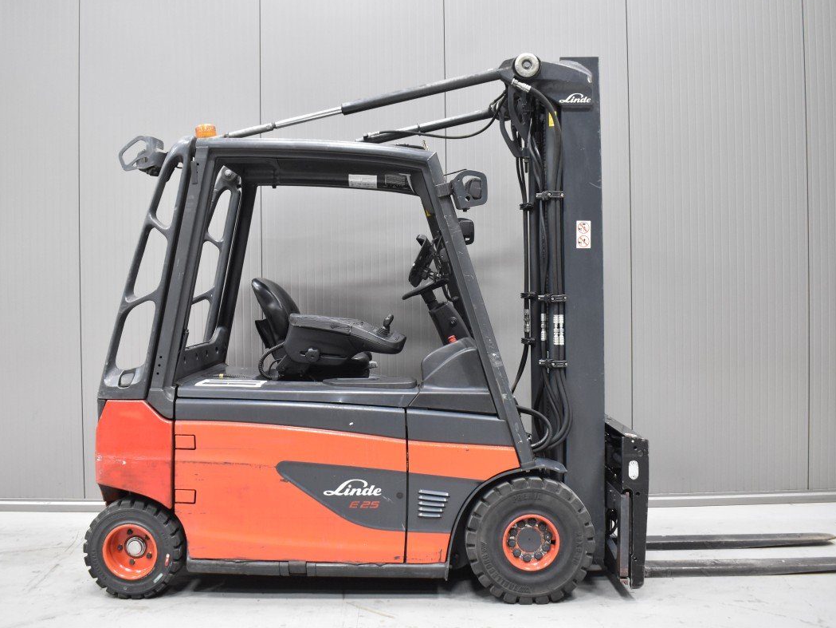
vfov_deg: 43.0
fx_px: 797
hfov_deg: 55.3
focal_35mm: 33
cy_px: 310
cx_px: 387
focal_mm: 20
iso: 1600
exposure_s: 1/25
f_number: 4.5
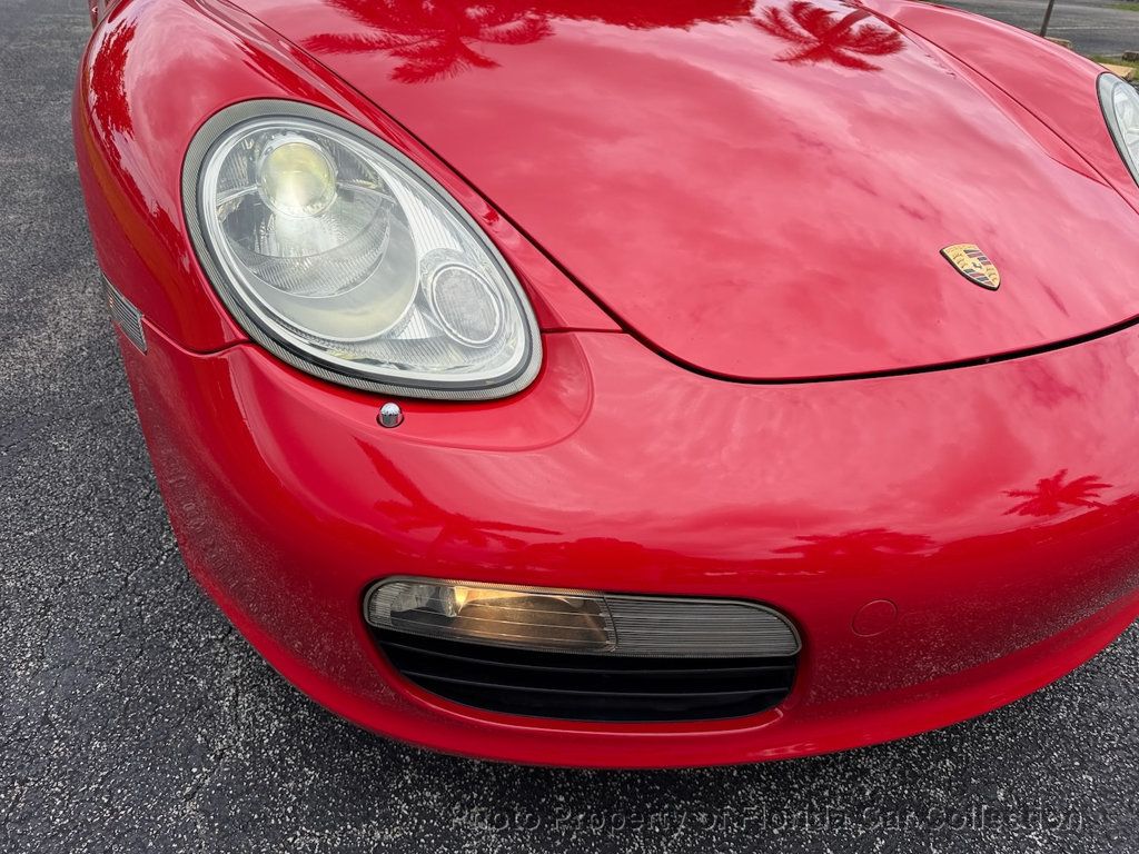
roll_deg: -4.1
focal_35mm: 24
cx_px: 570
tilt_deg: -32.2
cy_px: 427
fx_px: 790
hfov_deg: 71.6
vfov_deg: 56.8
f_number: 1.78
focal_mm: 6.76
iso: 80
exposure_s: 1/2525
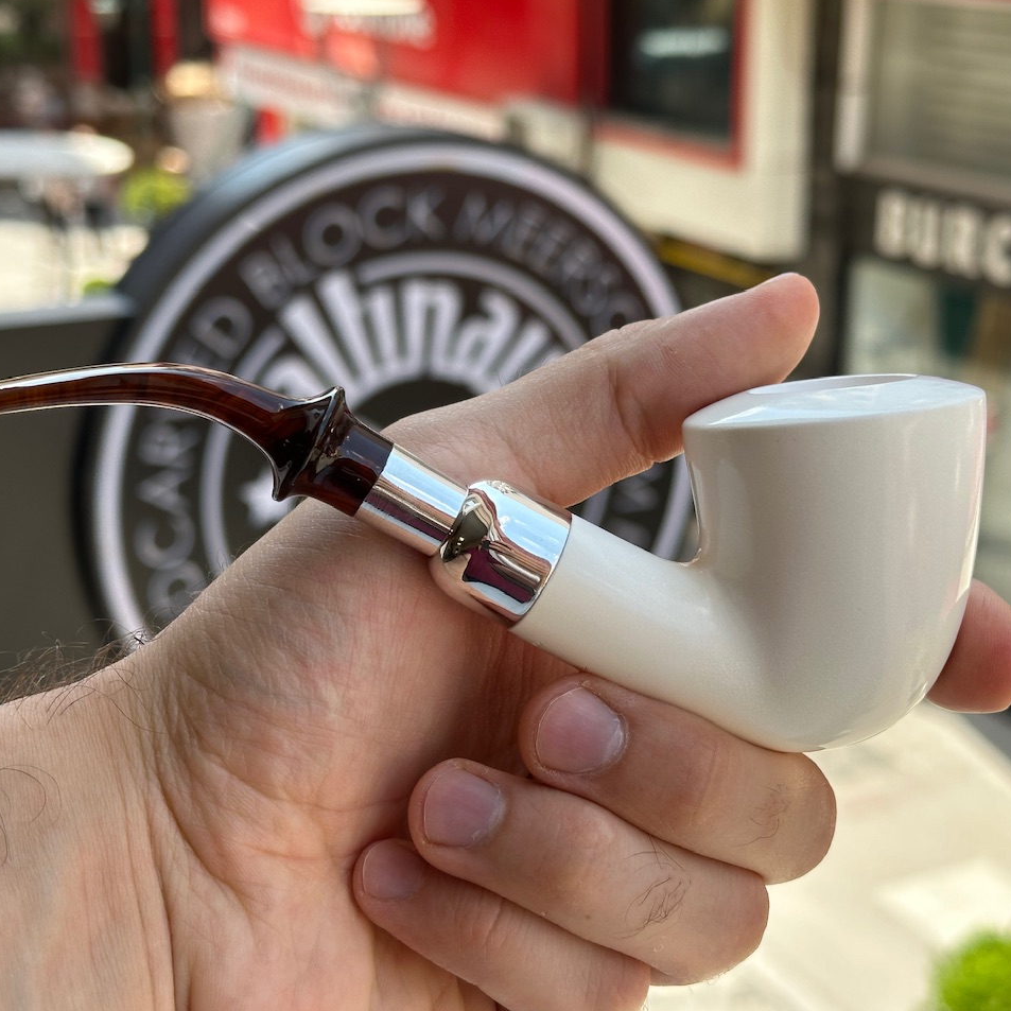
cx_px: 533
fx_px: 1883
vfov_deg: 30.0
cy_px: 503
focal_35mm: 57
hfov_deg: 30.0
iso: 64
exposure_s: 1/751
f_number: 1.78
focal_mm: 6.86
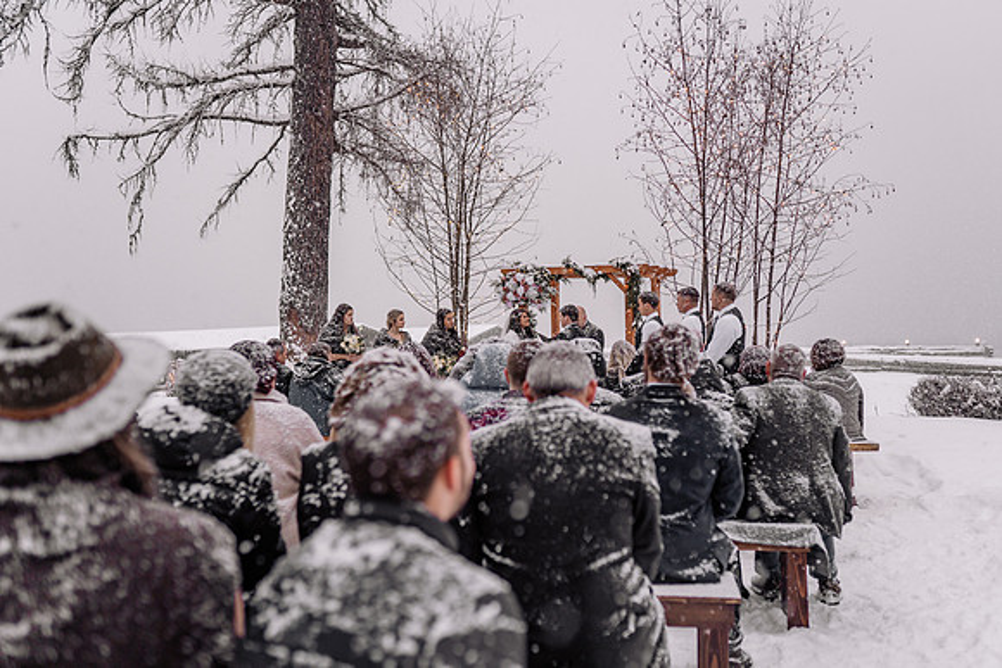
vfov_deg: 36.8
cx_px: 501
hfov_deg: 53.1
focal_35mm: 36
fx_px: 1004
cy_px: 334
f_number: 2
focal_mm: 35
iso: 200
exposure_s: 1/250
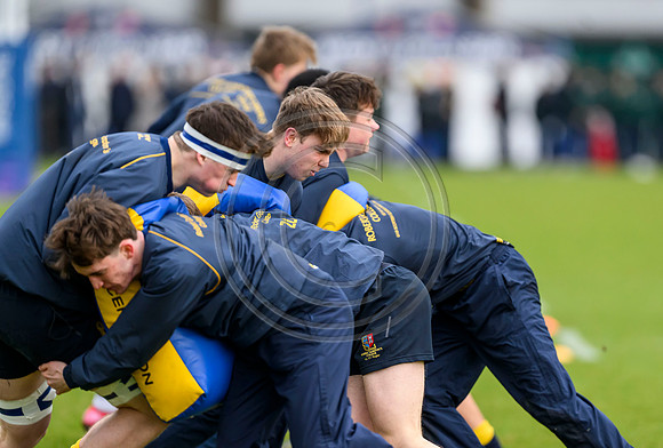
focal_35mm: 509
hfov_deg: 4.0
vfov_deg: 2.7
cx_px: 424
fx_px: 9421
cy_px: 281
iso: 2000
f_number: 3.5
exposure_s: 1/2000
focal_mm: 400
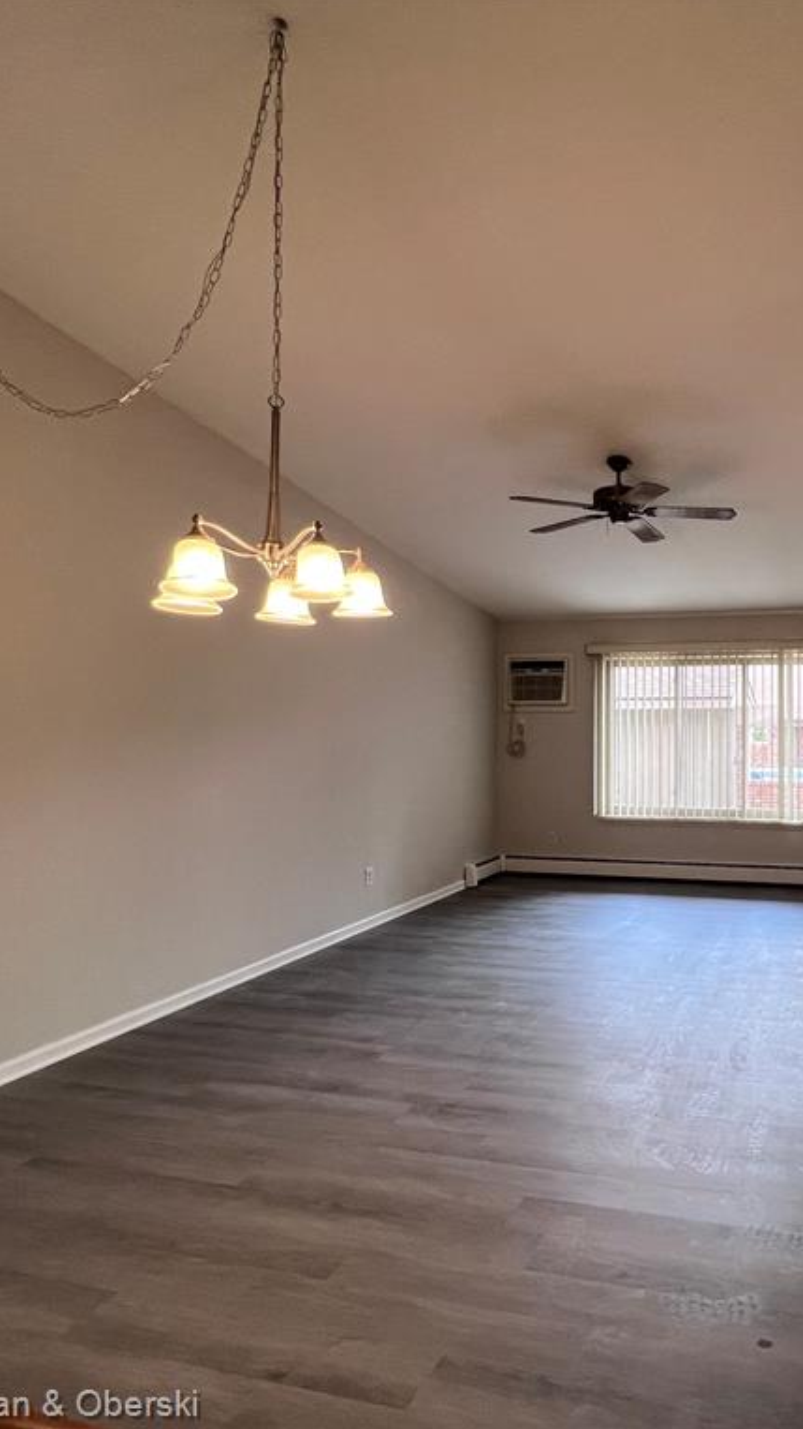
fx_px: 719
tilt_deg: +0.1
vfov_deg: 89.6
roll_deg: +0.1
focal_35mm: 19
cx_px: 687
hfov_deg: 52.8
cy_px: 712
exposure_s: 1/120
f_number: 1.8
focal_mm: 1.57
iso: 100
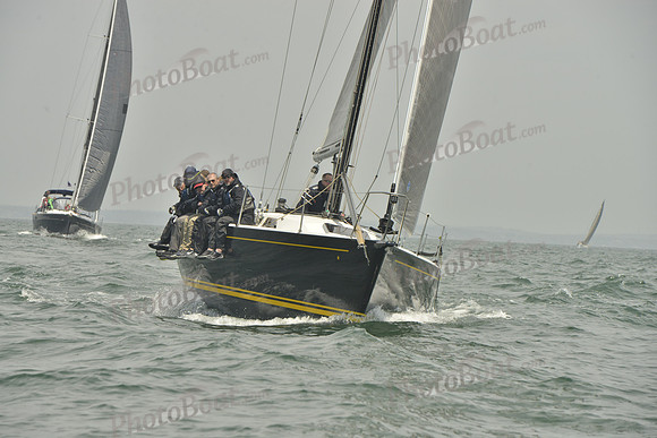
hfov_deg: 10.8
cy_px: 219
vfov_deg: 7.2
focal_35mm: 190
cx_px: 328
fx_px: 3468
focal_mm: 190
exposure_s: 1/1250
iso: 560
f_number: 13
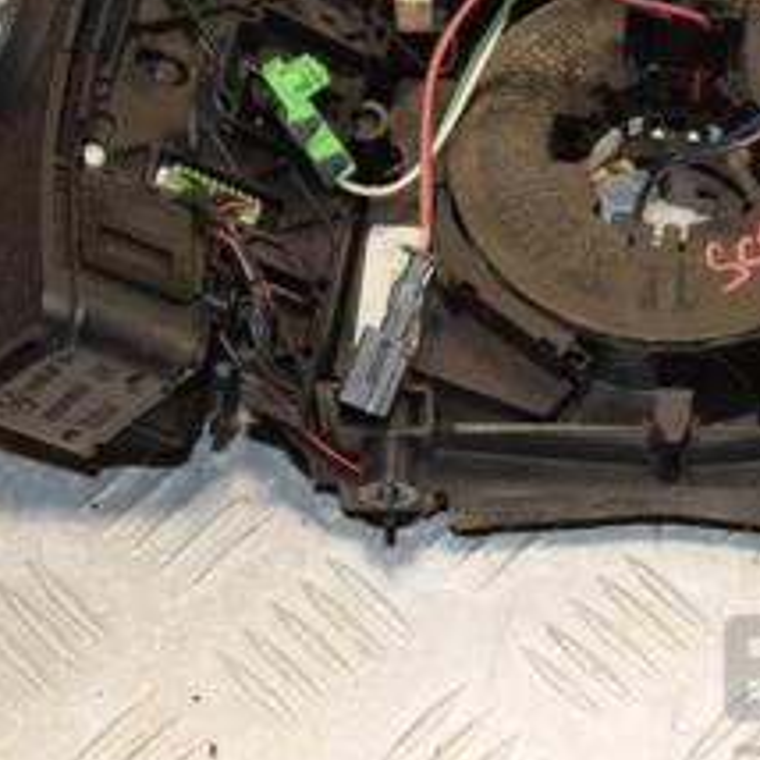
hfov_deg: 16.1
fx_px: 2658
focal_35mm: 107
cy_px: 195
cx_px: 657
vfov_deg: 16.2
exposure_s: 1/200
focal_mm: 30
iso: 800
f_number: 7.1
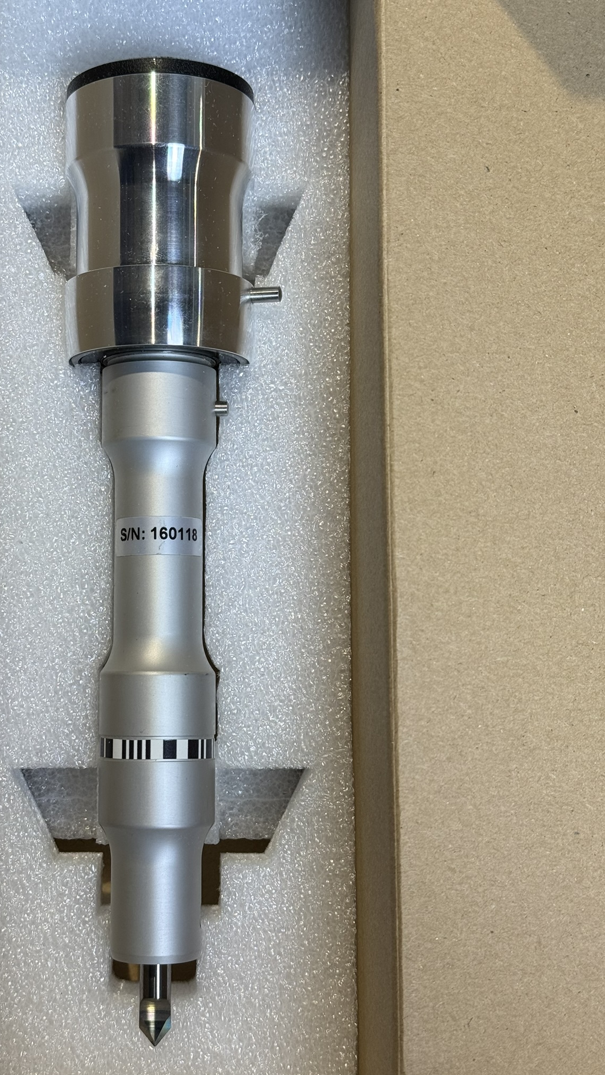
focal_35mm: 53
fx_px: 1511
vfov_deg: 39.2
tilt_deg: -85.0
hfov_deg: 22.6
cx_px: 225
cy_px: 536
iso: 64
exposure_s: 1/120
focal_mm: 6.76
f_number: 1.78
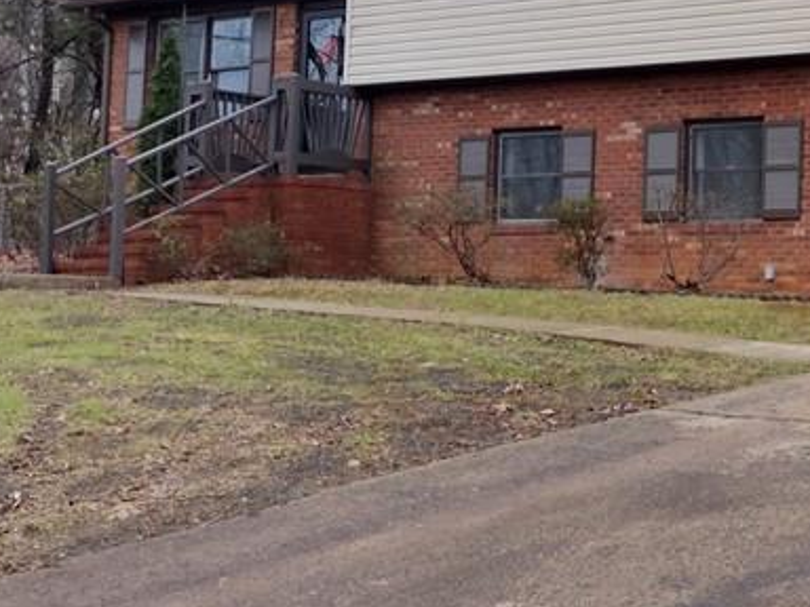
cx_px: 776
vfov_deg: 20.4
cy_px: 207
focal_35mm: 72
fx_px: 1685
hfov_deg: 25.9
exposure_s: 1/241
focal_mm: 4.71
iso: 100
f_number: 1.7
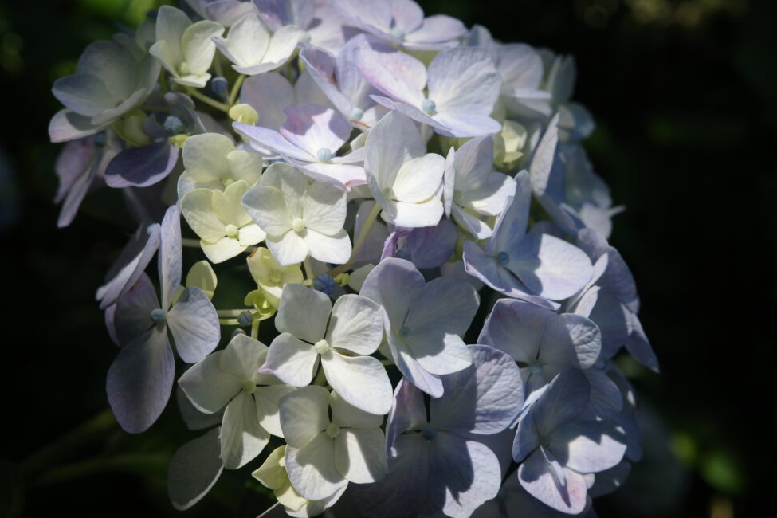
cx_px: 402
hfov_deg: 46.4
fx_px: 906
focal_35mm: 42
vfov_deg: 31.9
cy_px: 256
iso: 200
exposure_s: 1/400
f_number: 5
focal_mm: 26
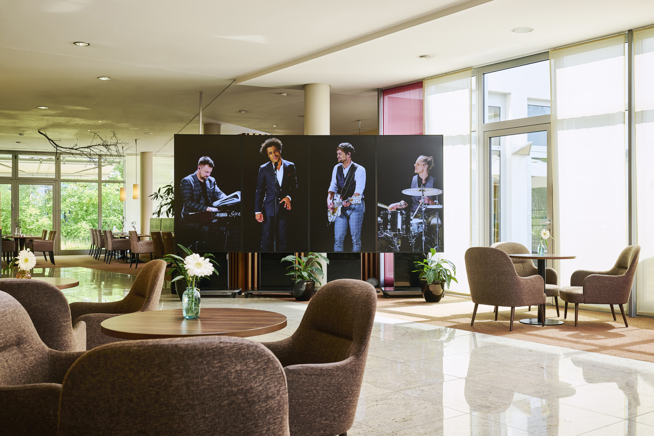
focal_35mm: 37
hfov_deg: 51.9
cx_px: 327
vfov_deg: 35.9
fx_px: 672
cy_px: 218
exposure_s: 1/50
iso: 400
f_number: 8
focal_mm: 37
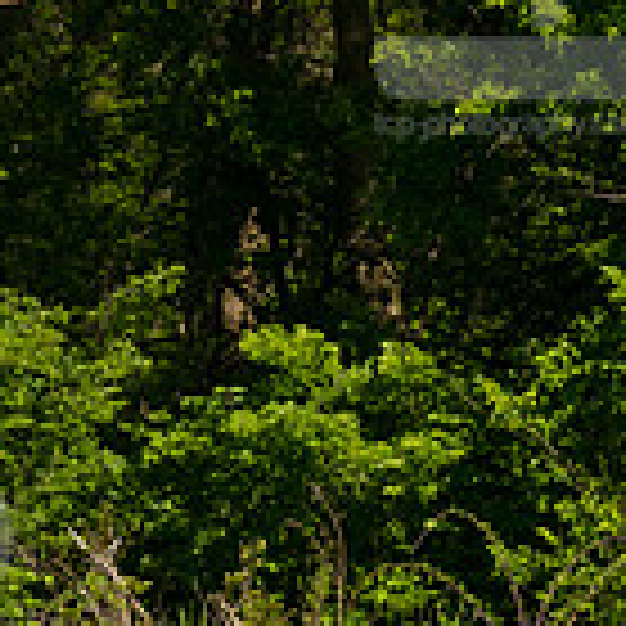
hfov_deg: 1.6
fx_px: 21769
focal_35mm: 1064
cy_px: 599
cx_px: -126
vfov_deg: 1.6
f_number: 5.6
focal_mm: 200
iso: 250
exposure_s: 1/1600
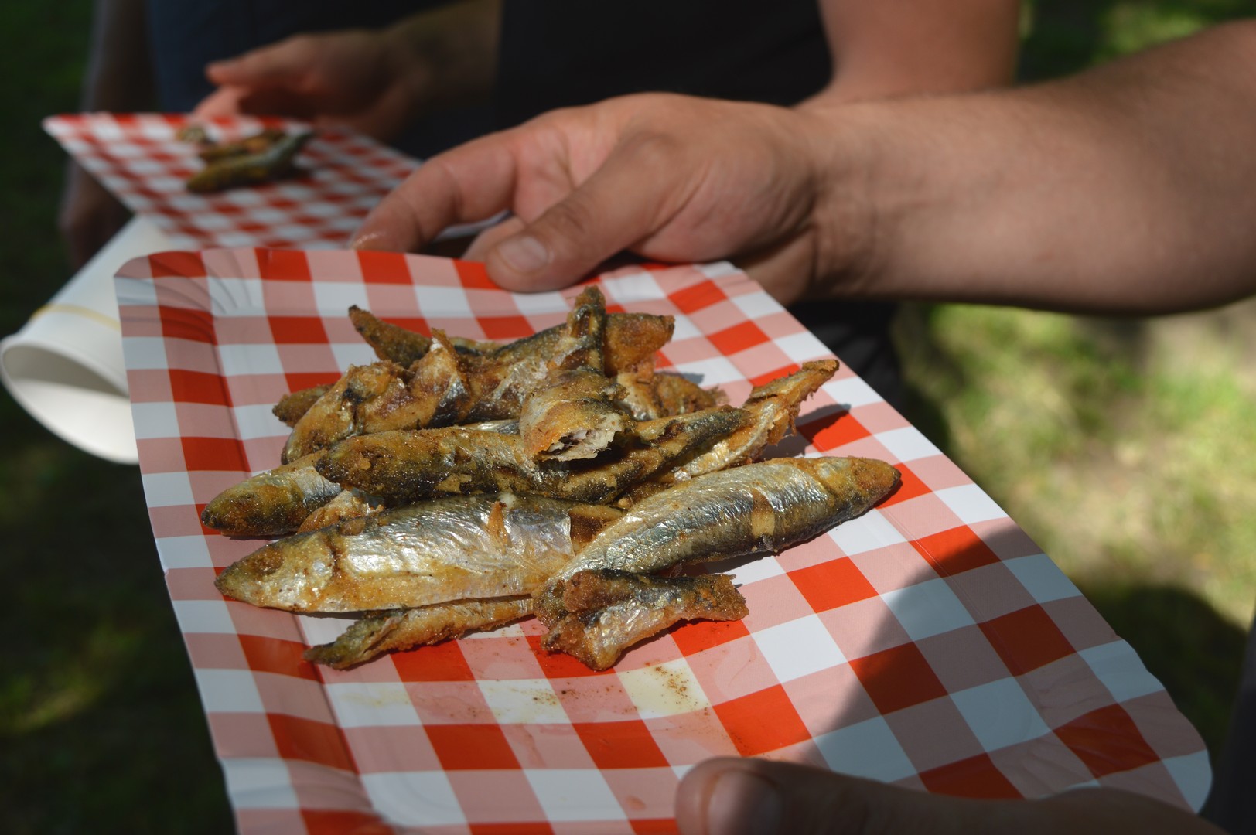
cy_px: 418
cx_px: 628
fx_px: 1569
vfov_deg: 29.8
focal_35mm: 45
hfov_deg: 43.6
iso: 100
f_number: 6.3
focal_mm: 30
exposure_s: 1/160
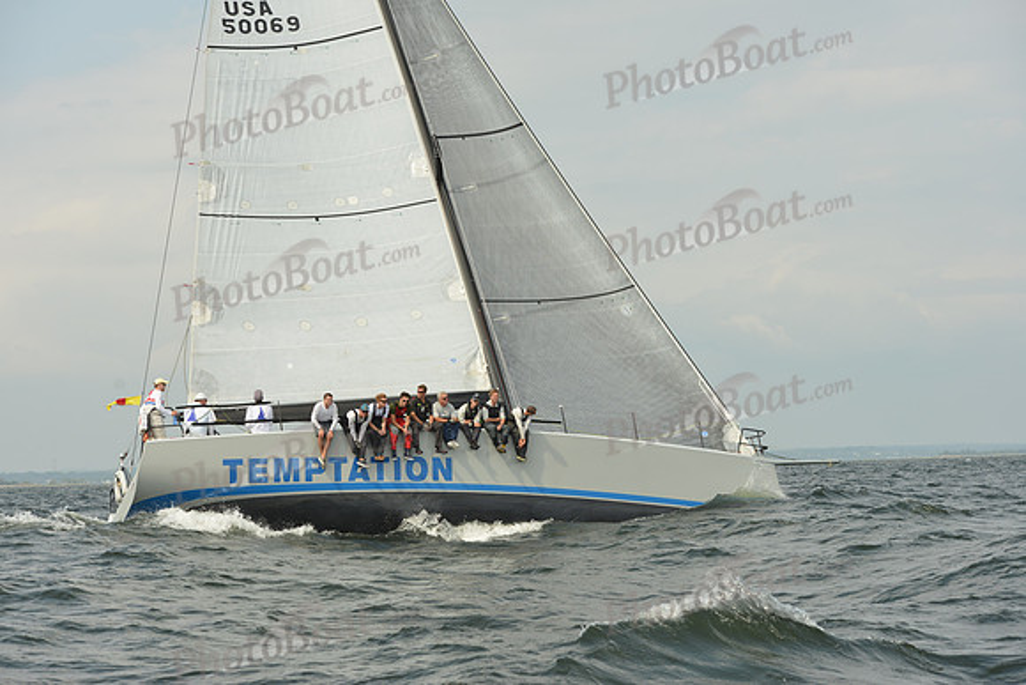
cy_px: 342
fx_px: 1995
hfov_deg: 28.8
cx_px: 513
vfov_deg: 19.5
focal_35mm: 70
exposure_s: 1/1250
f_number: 8
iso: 320
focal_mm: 70
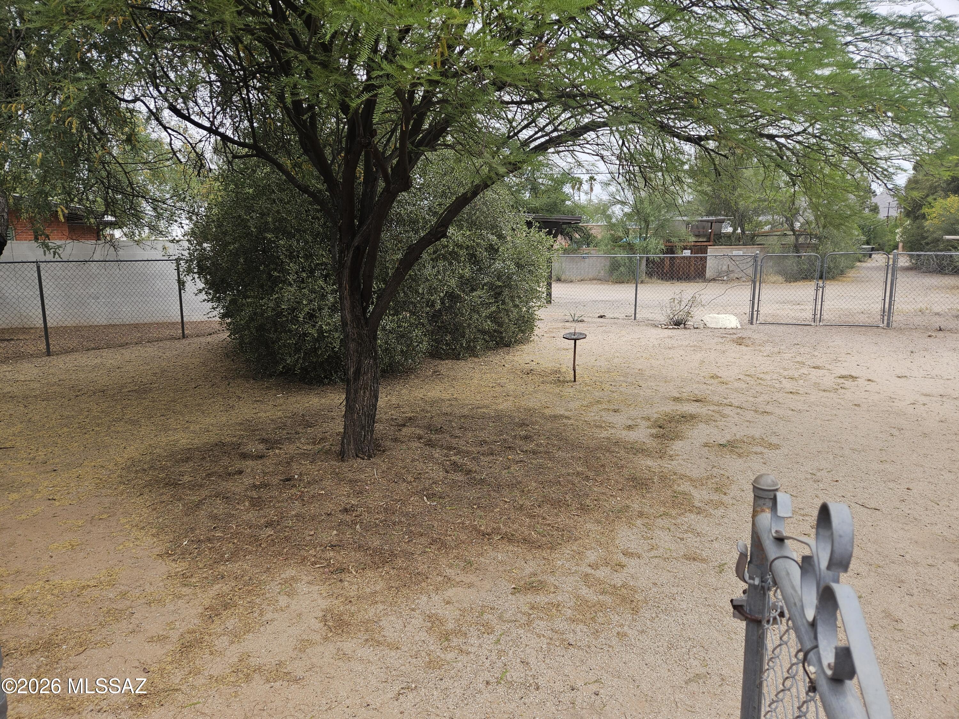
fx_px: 637
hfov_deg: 73.9
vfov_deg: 58.9
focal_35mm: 23
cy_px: 360
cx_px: 480
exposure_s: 1/624
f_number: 1.8
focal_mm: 5.4
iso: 25
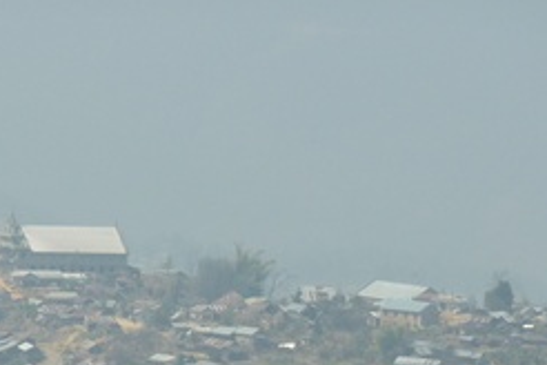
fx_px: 8174
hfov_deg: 3.8
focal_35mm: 538
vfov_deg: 2.6
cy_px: 467
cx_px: -40
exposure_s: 1/500
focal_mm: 32.1
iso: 80
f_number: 5
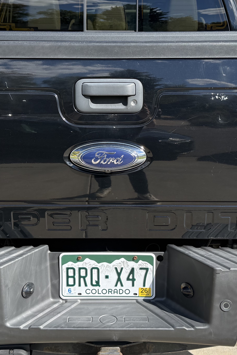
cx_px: 110
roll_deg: -1.6
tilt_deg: -8.5
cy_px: 154
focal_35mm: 52
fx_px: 513
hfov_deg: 26.0
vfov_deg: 38.1
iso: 80
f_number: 1.78
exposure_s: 1/1901
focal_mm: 6.76
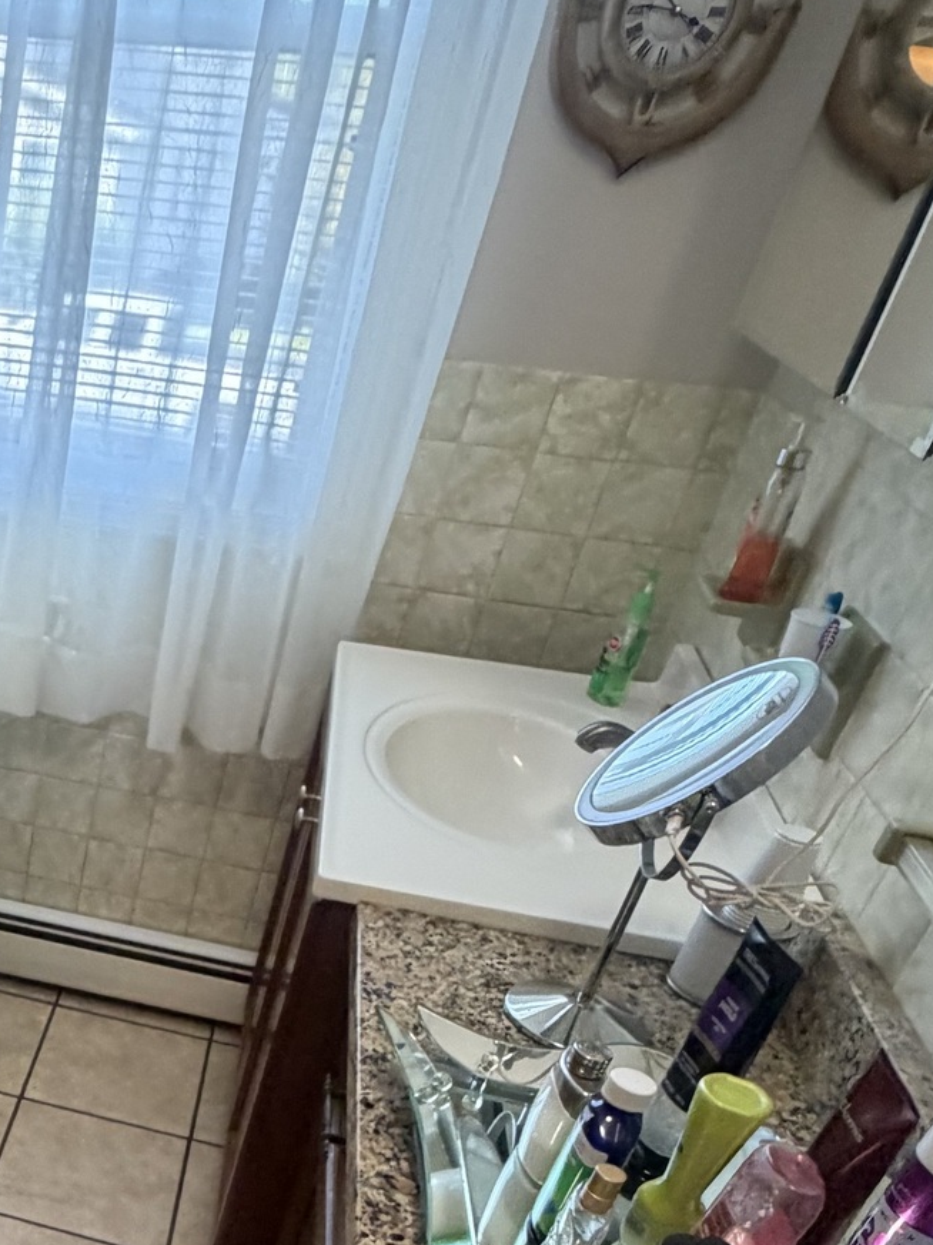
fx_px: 1330
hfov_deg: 32.8
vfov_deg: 46.6
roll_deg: -2.6
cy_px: 1049
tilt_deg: -37.2
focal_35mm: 37
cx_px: -144
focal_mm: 2.22
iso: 400
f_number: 2.2
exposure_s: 1/60
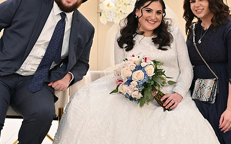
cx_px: 131
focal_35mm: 74
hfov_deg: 27.8
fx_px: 466
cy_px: 36
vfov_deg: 17.5
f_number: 4
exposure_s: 1/100
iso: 3200
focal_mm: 50
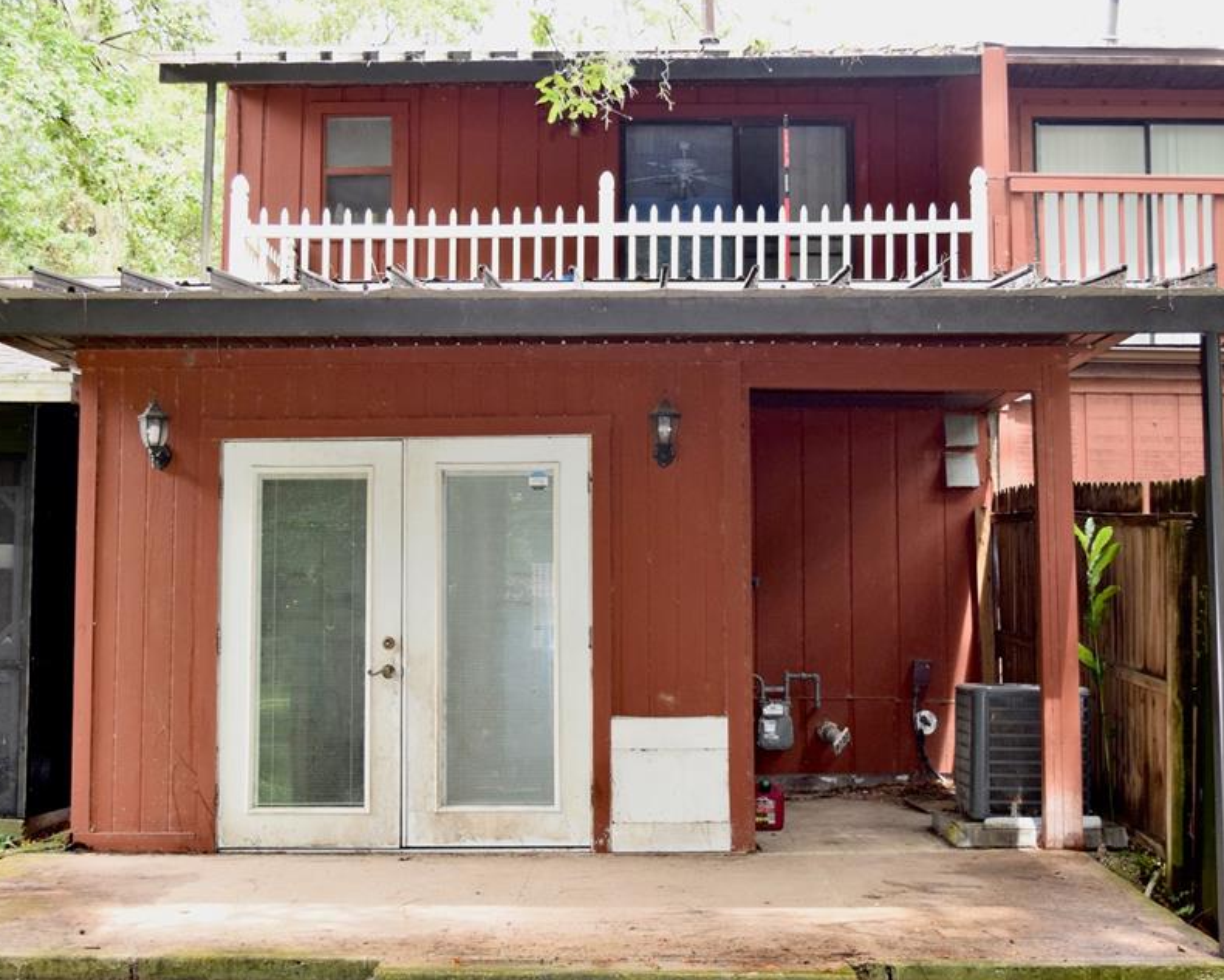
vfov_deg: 29.7
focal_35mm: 51
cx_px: 583
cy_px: 494
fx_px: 1848
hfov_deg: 36.6
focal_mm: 28
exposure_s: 1/125
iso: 720
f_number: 5.6
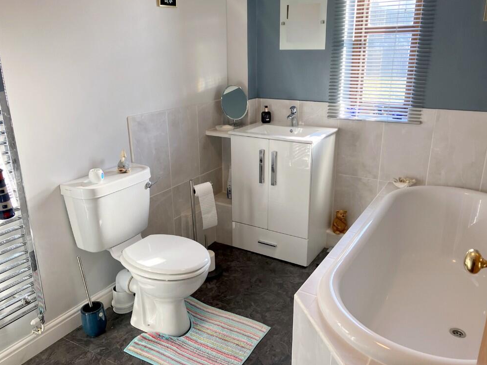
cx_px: 250
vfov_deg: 48.2
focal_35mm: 29
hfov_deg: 61.6
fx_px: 408
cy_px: 179
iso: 50
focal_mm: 3.99
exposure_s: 1/100
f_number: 1.8
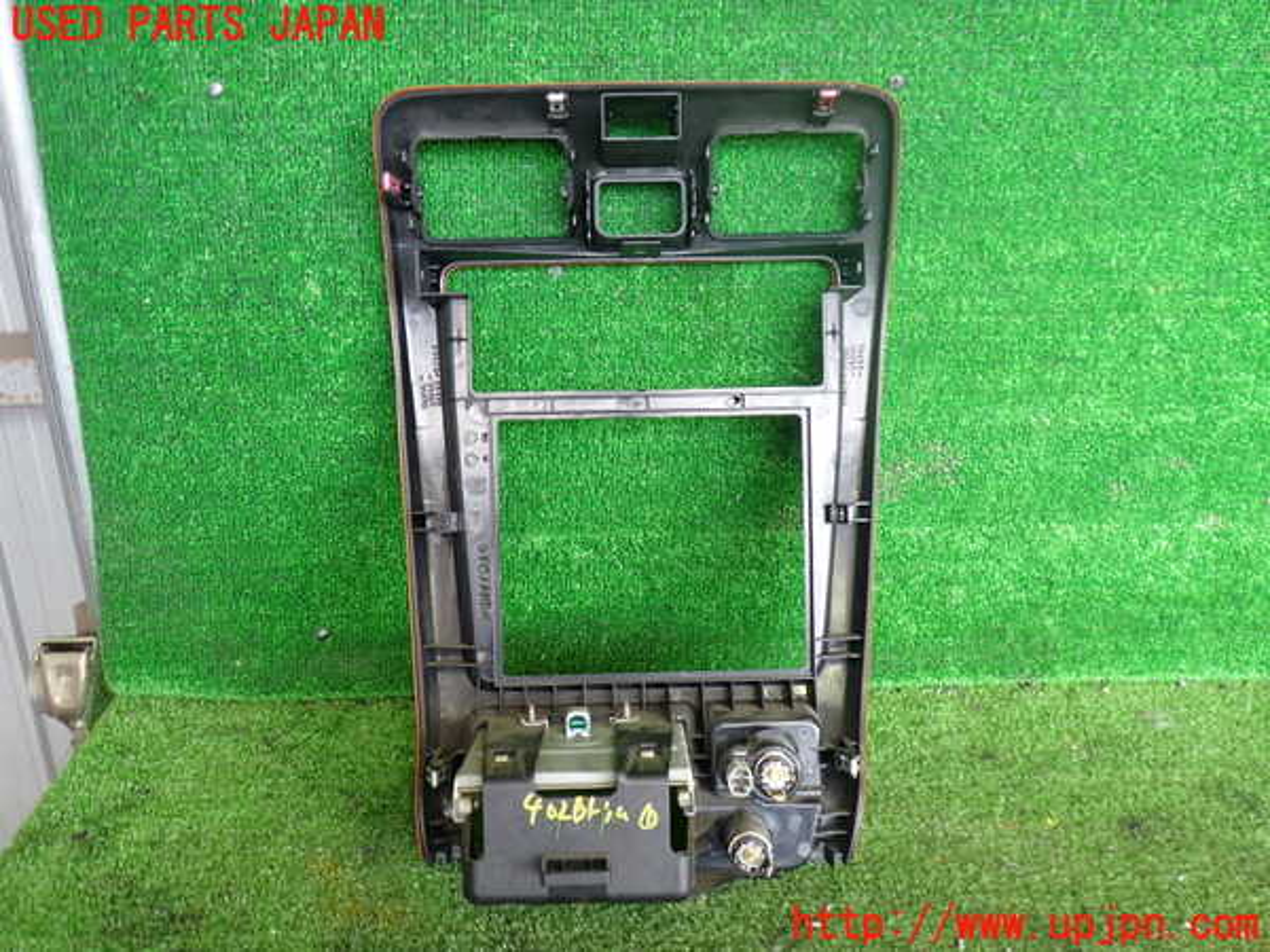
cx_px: 635
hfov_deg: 60.0
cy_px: 476
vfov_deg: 46.8
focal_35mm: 30
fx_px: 1101
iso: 200
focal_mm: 5.4
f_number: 2.3
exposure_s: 1/60
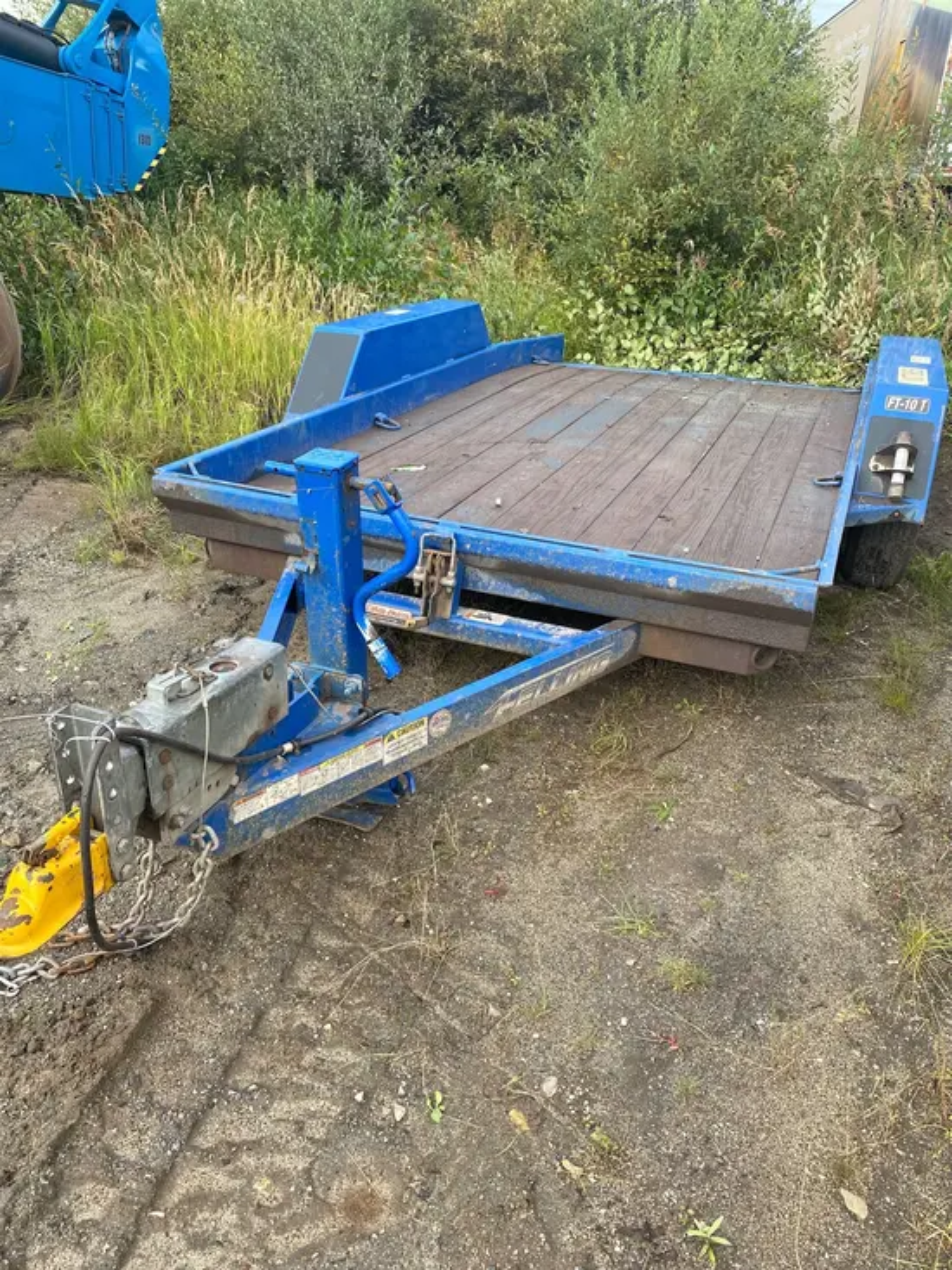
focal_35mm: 26
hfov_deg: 53.1
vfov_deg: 67.3
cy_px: 635
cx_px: 476
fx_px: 953
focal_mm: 4.25
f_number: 1.8
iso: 32
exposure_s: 1/231
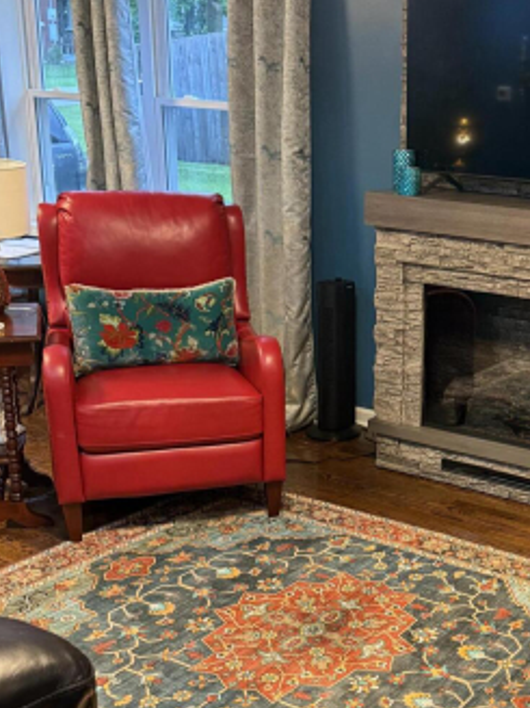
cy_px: 397
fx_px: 1001
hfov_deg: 28.2
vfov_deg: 38.9
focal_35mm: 49
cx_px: 506
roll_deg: -2.2
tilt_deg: -16.8
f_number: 1.78
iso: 320
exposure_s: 1/60
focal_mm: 6.76
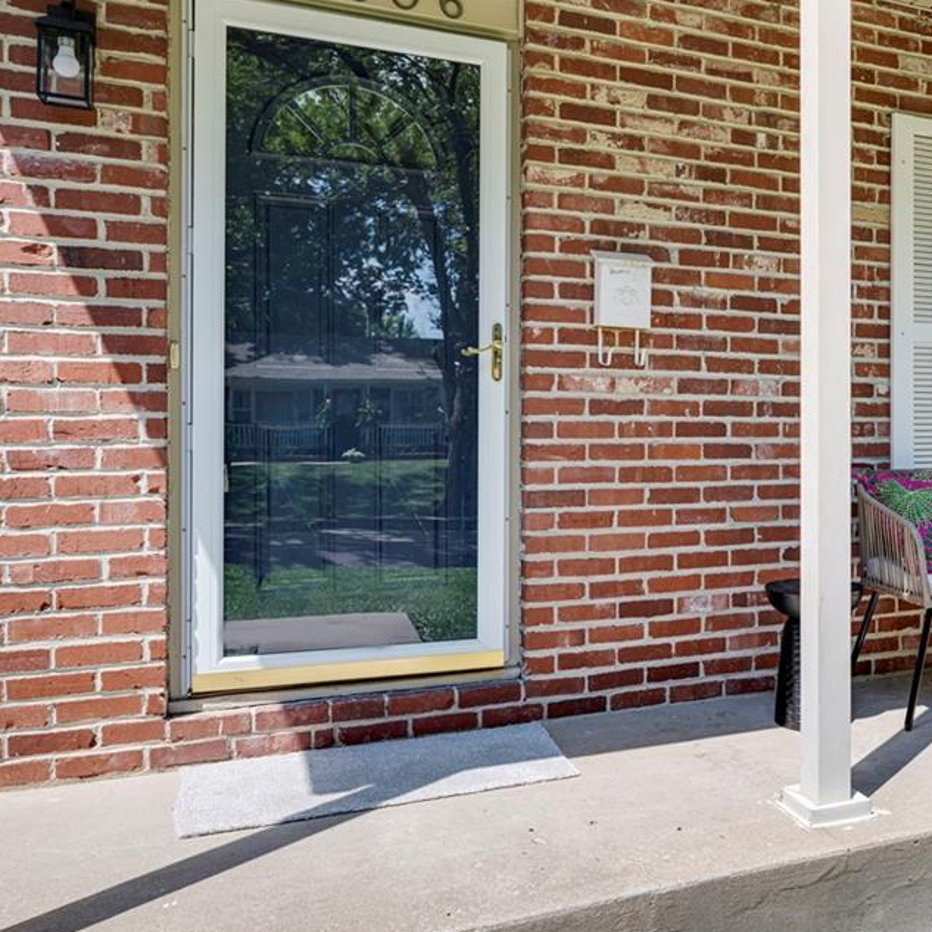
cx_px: 739
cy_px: 440
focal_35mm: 33
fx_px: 1005
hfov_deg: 47.2
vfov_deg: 49.7
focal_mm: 24
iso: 100
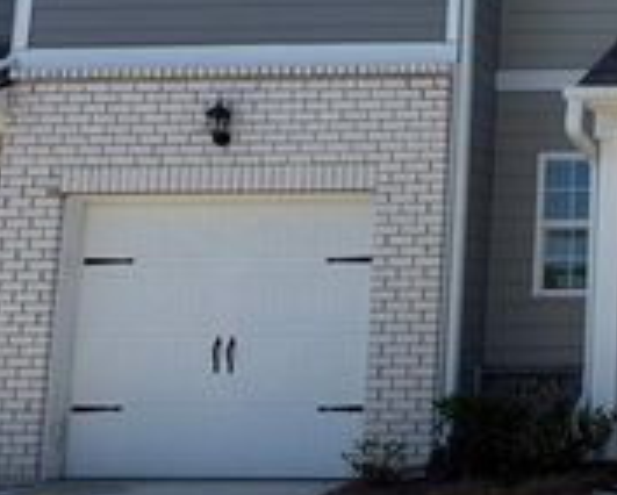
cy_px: 131
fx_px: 1207
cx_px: 851
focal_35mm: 66
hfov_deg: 24.2
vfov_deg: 23.0
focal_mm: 6.76
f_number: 1.78
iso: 80
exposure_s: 1/4608
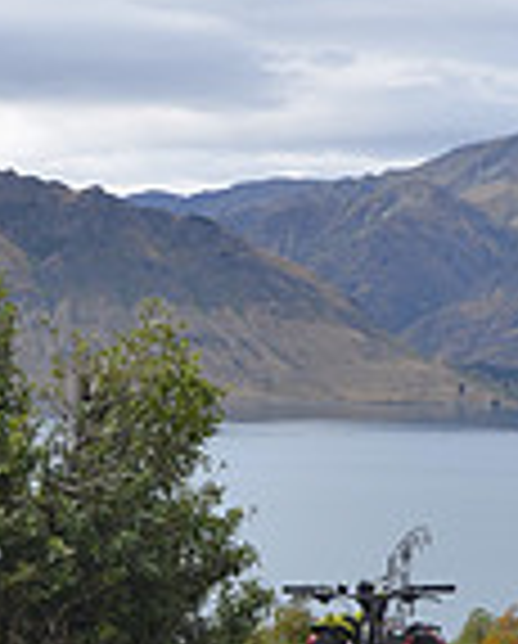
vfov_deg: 15.3
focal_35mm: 125
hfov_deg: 12.1
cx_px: -108
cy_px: 473
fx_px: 2388
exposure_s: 1/250
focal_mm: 22
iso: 100
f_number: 8
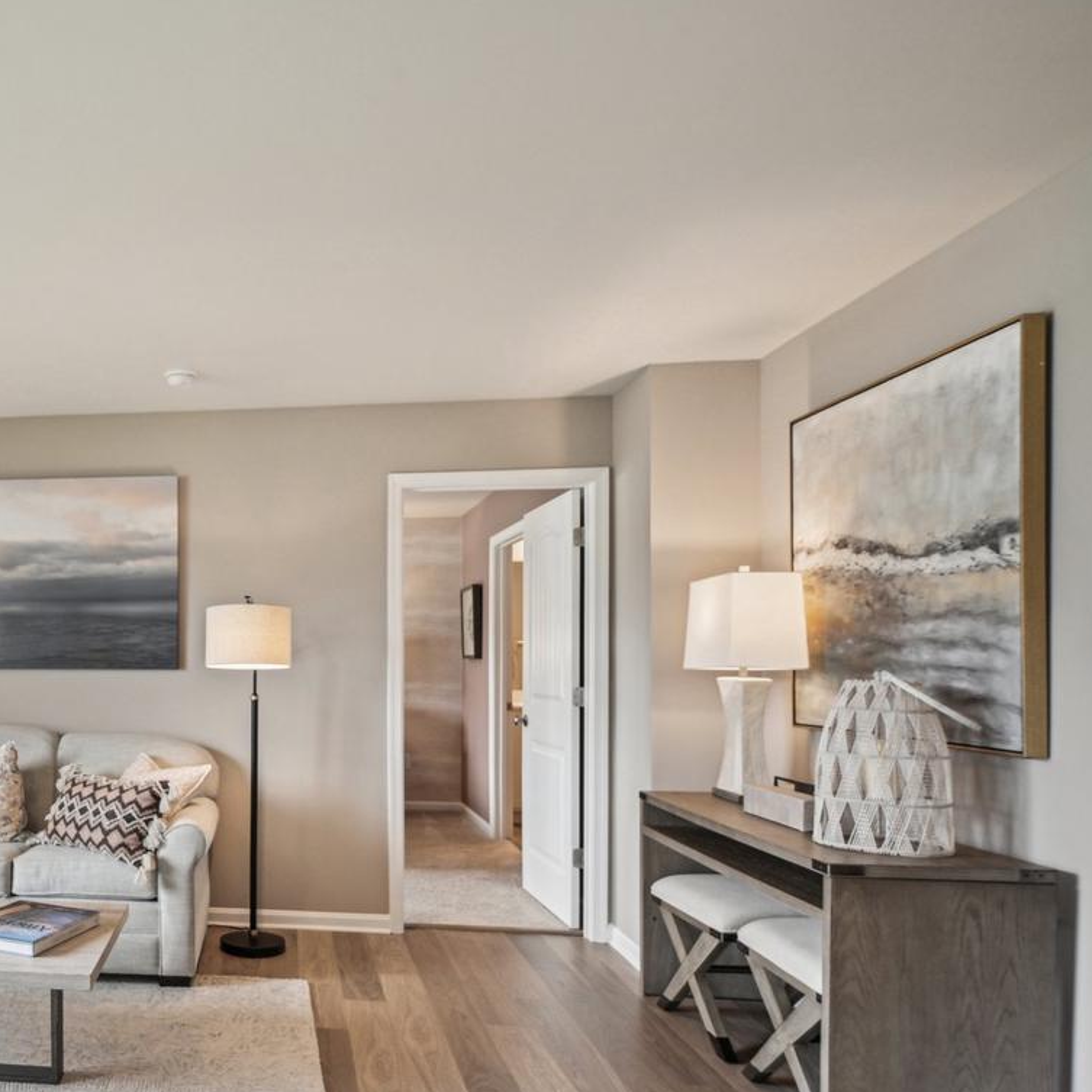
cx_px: 88
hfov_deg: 52.7
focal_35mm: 26
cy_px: 635
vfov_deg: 60.6
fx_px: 928
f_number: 8
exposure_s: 1/50
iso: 800
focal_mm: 16
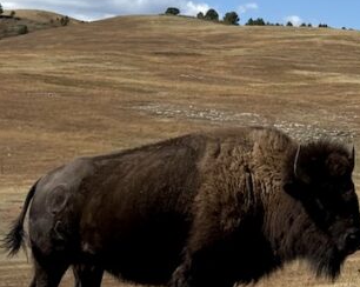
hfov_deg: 11.8
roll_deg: -1.9
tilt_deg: +2.3
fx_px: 1671
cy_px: 138
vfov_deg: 9.8
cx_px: 526
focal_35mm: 157
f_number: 1.78
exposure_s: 1/5848
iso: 80
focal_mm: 6.76
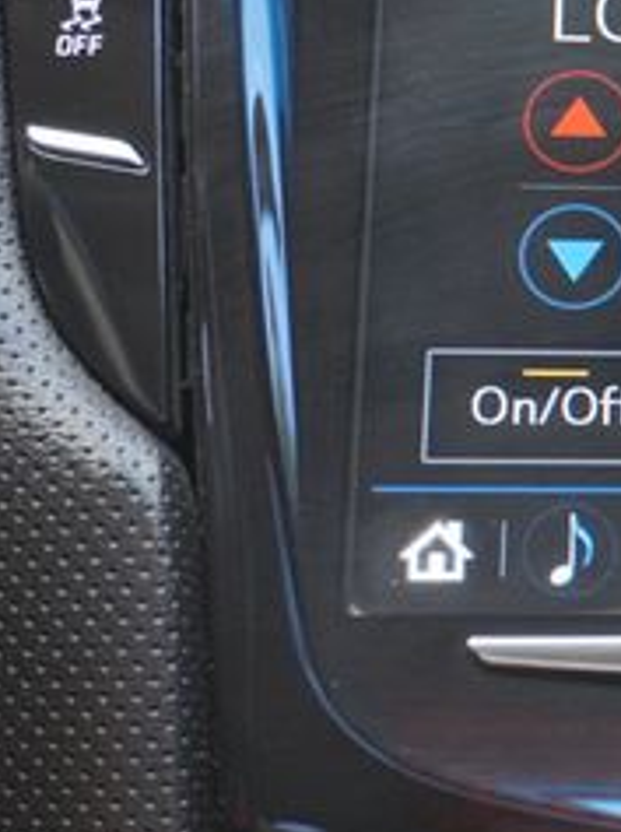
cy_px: 228
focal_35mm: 105
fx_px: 2526
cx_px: 1056
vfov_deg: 18.6
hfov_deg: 12.9
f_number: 4.5
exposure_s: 1/60
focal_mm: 27
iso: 250
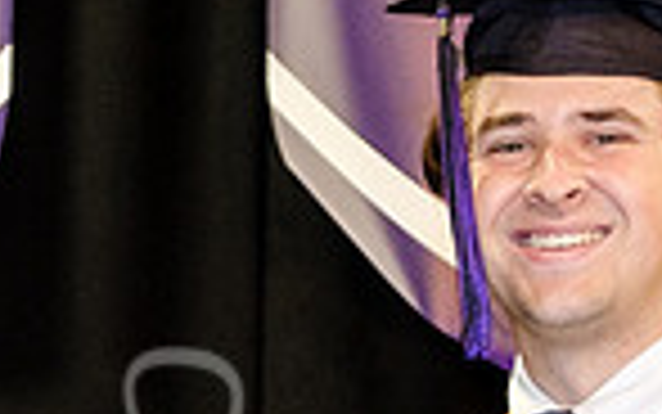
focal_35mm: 219
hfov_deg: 9.5
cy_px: 801
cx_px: 117
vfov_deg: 5.9
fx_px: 3953
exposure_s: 1/100
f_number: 4
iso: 1250
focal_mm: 23.4
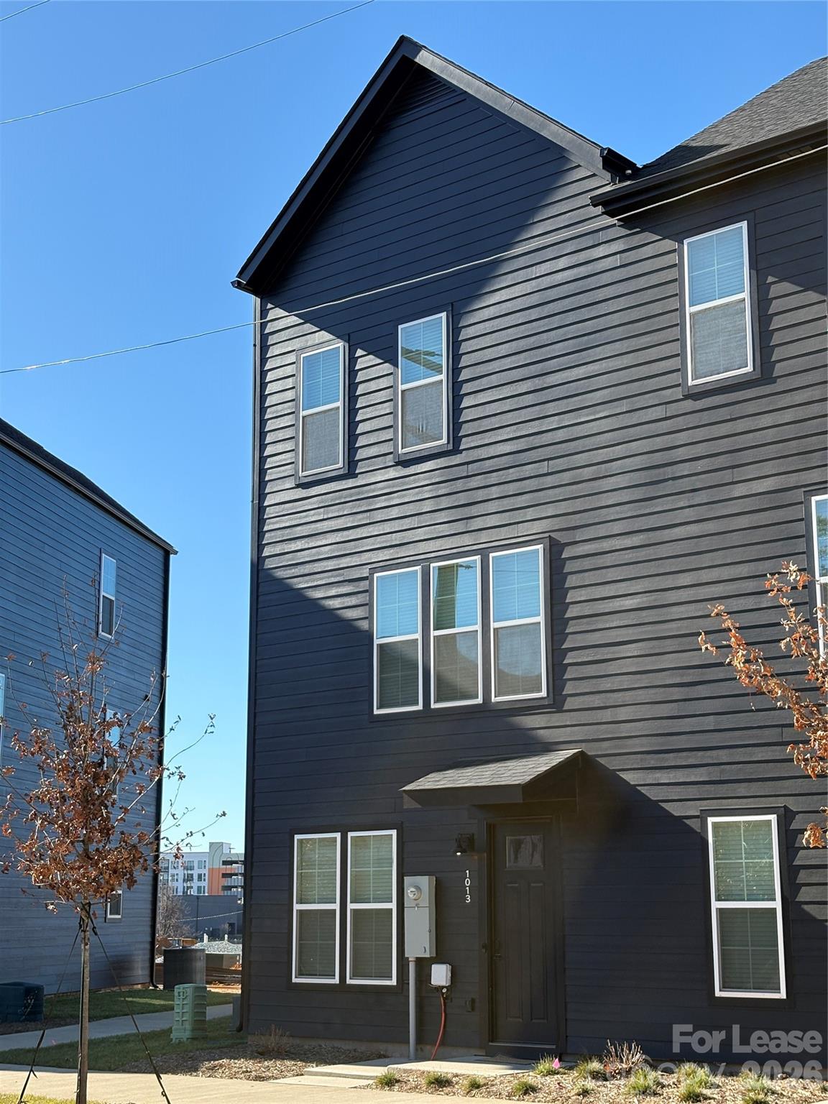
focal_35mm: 52
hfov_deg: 28.0
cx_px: 414
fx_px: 1658
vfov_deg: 36.8
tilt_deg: +12.9
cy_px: 552
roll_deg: +0.0
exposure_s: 1/1422
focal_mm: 5.96
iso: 32
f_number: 1.6
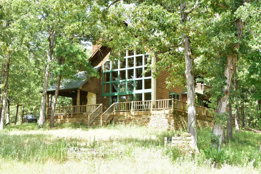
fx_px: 326
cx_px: 130
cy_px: 87
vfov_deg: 29.8
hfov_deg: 43.6
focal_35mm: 45
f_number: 8
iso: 400
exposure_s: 1/125
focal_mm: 30
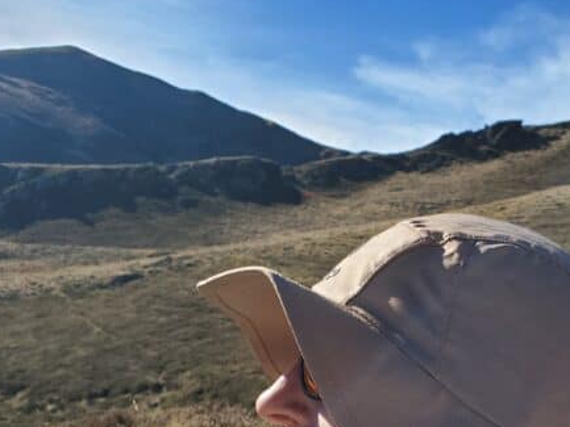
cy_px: 351
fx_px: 741
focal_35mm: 45
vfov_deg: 31.2
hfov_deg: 41.0
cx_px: 419
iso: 50
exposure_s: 1/1142
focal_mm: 4.3
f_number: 2.4
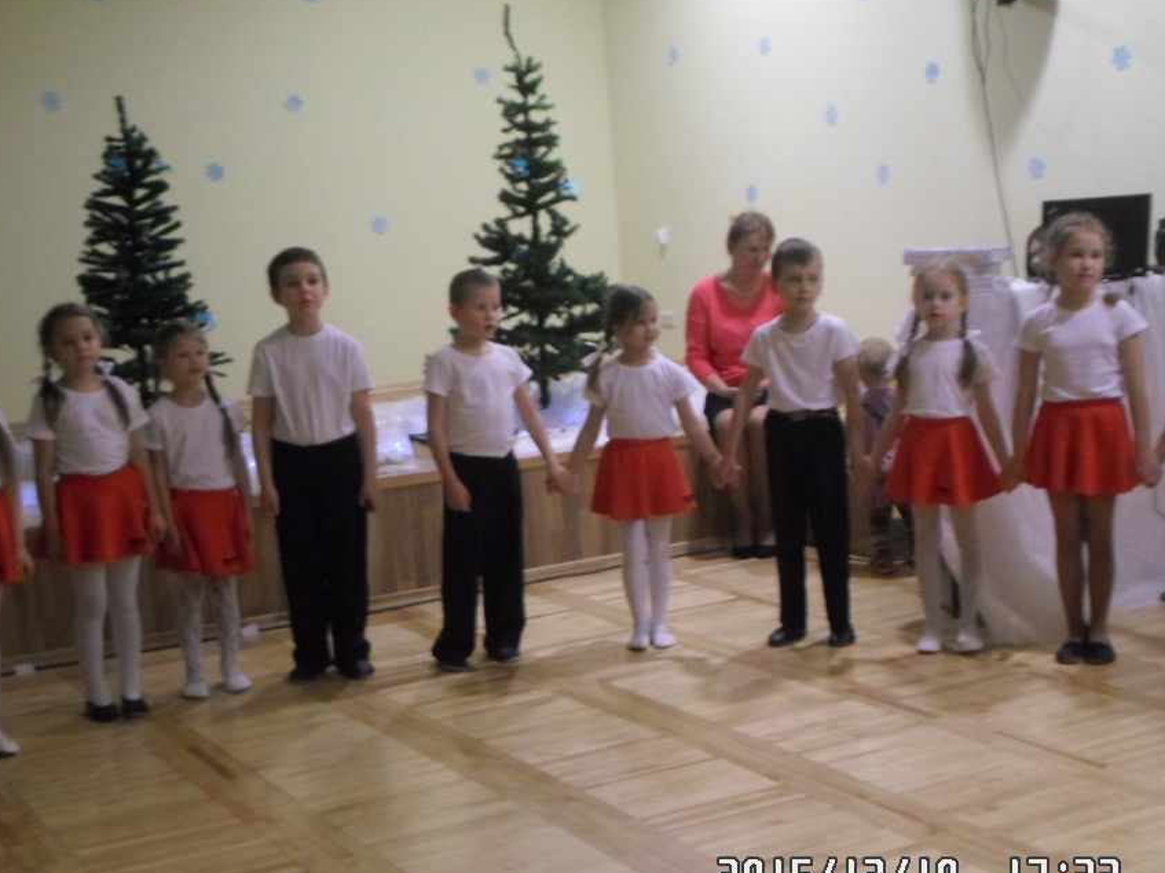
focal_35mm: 52
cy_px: 452
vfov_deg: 28.0
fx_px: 1750
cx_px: 684
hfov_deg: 36.7
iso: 400
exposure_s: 1/15
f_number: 3.2
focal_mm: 7.8
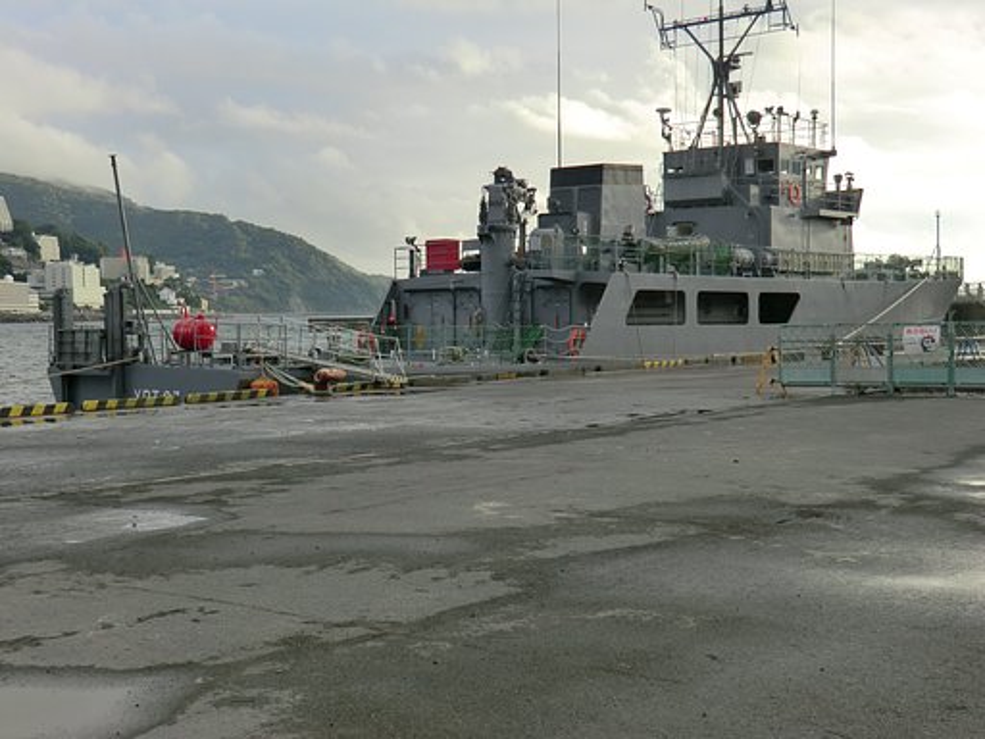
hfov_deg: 40.4
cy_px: 370
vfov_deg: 30.9
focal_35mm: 47
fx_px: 1337
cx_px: 492
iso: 64
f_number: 4
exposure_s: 1/160
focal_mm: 8.4
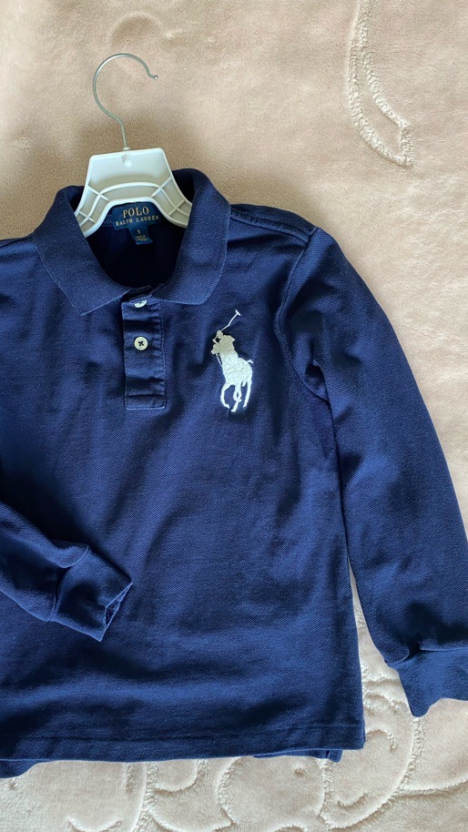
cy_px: 454
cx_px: 179
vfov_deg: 62.5
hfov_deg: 37.6
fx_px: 684
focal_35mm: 31
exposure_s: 1/60
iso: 160
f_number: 1.8
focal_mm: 4.25
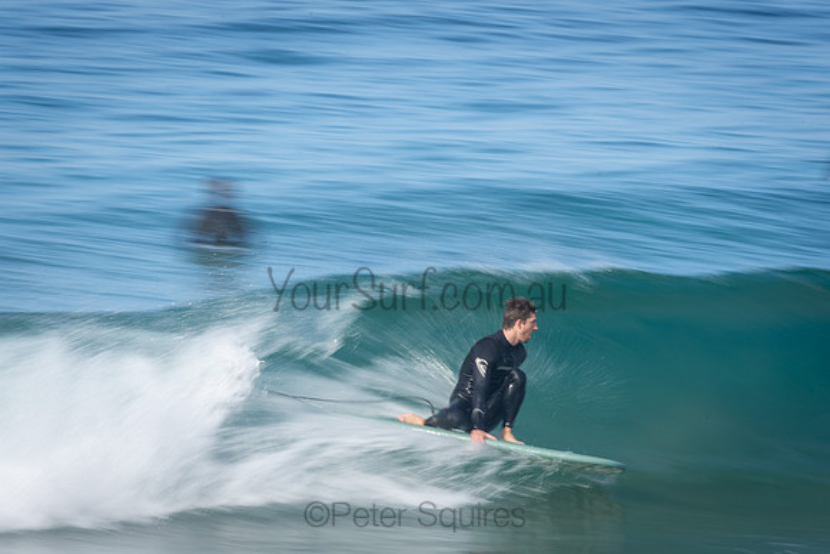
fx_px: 17295
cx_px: 415
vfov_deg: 1.8
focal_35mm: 750
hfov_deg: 2.7
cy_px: 277
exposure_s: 1/30
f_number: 22
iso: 100
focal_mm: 500
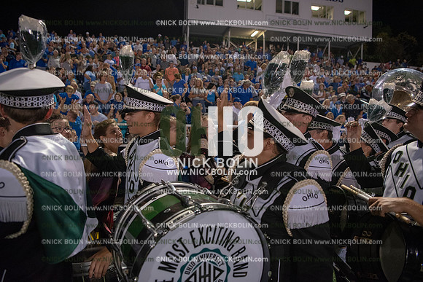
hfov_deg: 73.7
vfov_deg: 53.2
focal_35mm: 24
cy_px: 141
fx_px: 282
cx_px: 212
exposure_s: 1/500
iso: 3200
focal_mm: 24
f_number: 3.2
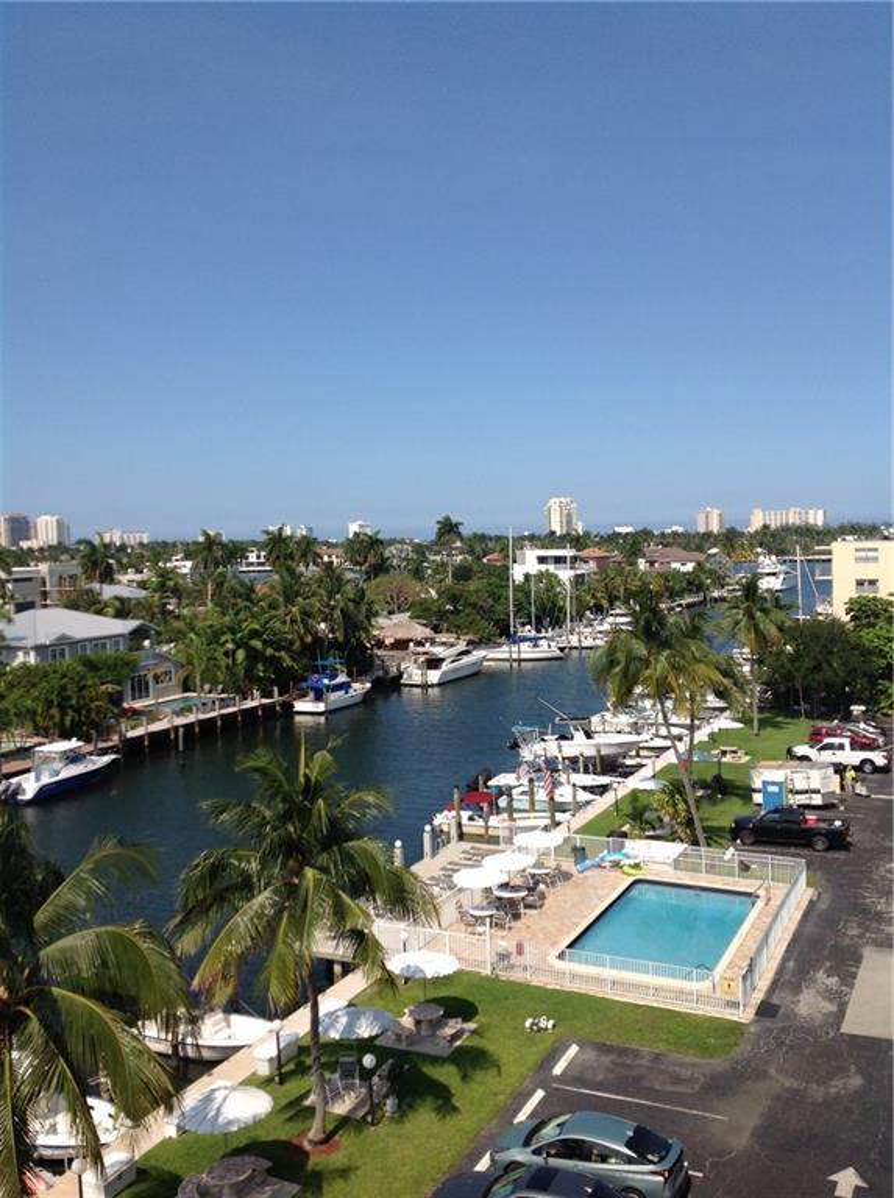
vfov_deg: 52.7
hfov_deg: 40.6
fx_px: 1209
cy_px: 599
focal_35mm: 35
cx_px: 447
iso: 50
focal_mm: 4.28
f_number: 2.4
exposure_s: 1/2326
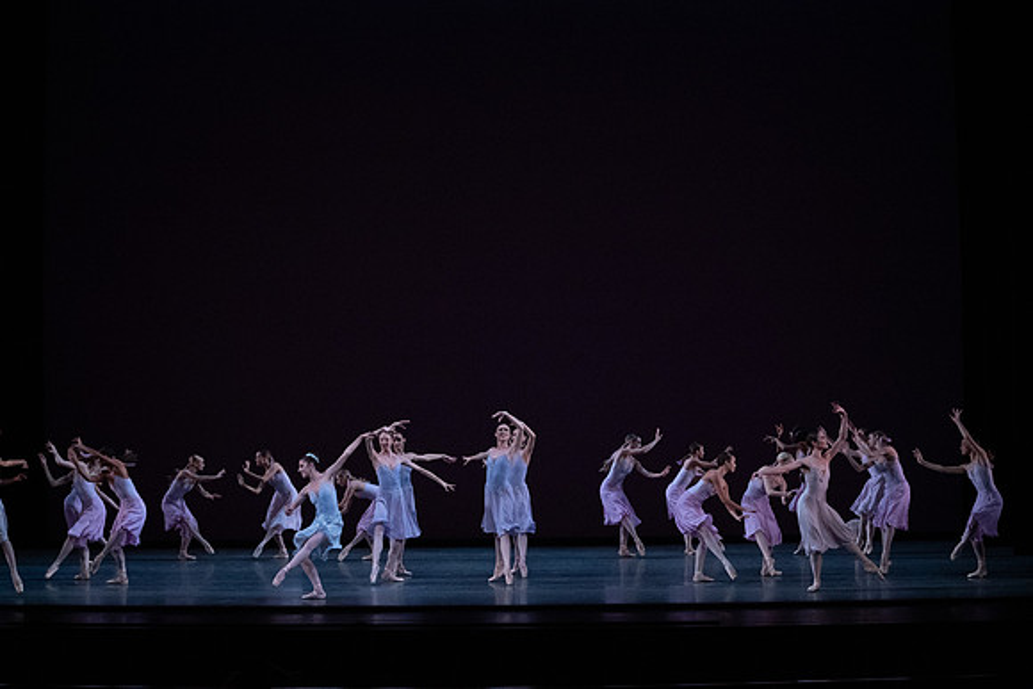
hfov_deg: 28.8
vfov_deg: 19.5
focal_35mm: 70
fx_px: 2009
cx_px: 516
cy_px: 344
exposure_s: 1/400
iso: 12800
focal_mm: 70
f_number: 13
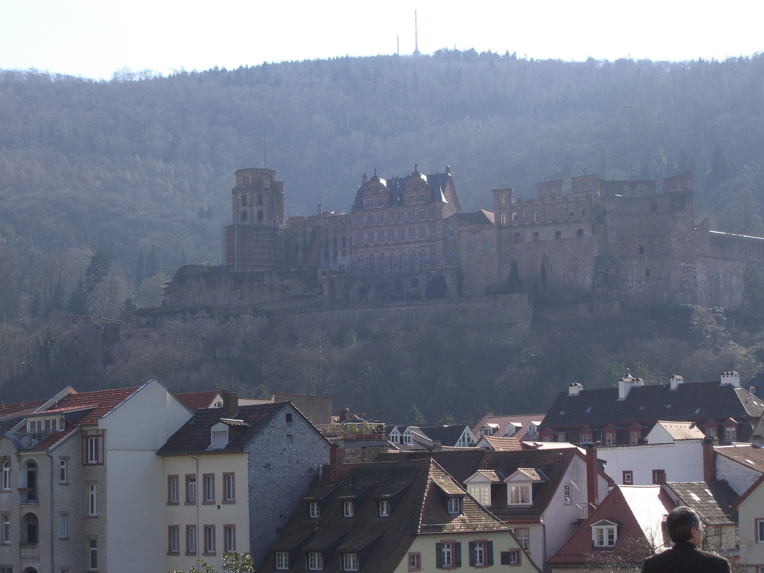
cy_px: 286
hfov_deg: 24.4
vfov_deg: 18.4
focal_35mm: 80
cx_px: 382
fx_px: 1766
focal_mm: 16.6
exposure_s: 1/200
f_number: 6
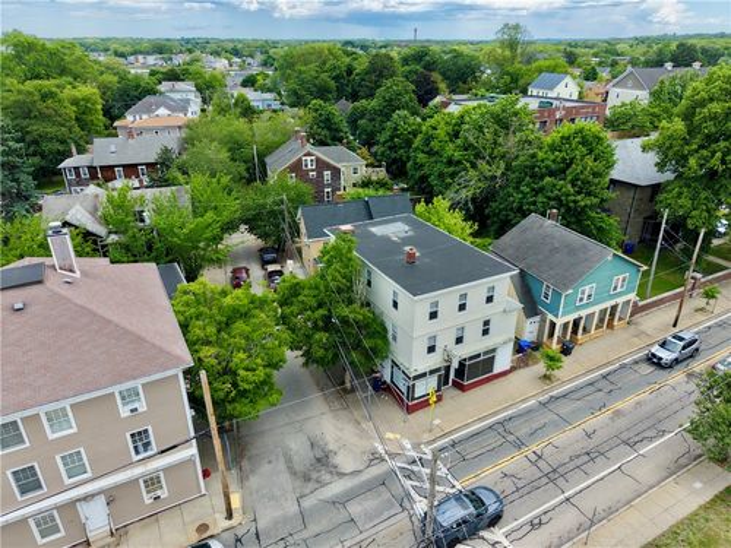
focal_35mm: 24
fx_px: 507
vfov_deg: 56.8
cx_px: 366
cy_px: 274
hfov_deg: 71.6
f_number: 1.8
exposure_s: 1/4000
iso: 310
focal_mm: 8.67
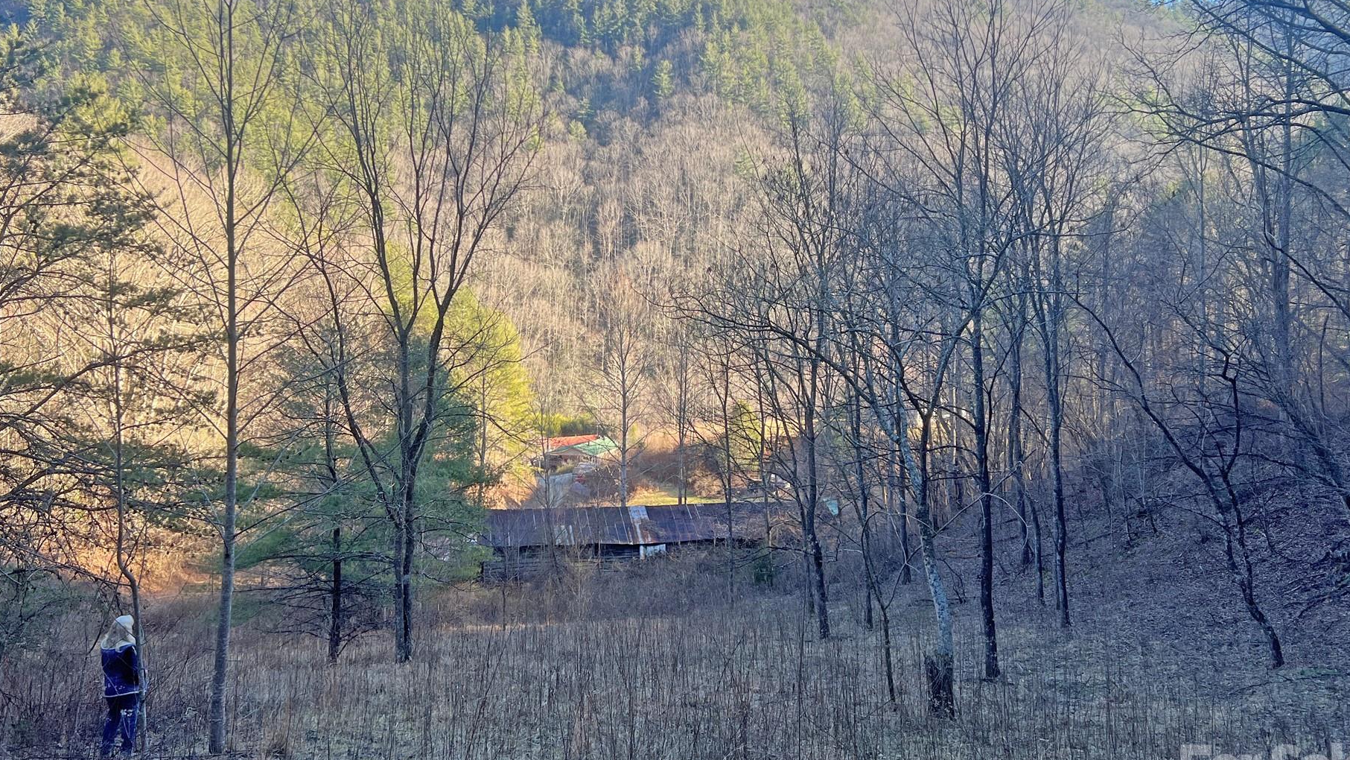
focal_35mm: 32
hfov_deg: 61.0
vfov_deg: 36.6
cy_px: 312
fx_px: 1146
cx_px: 663
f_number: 1.5
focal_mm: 5.7
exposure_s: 1/646
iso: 50
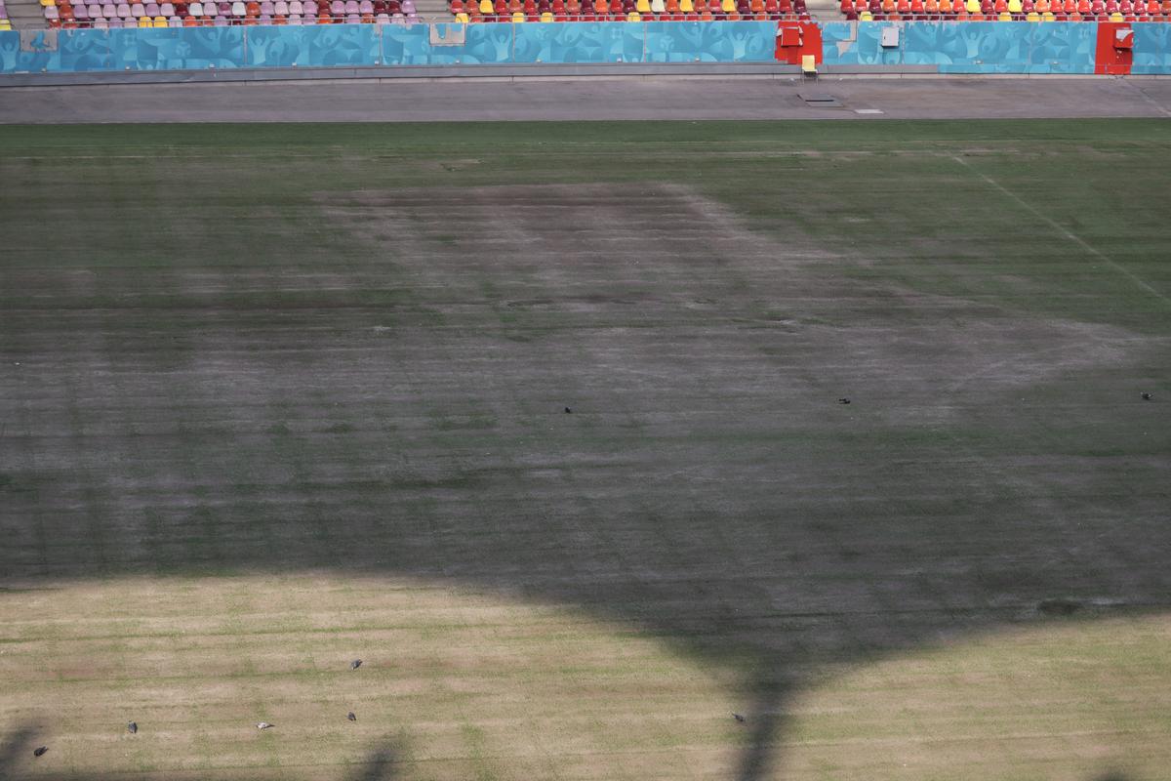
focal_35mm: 105
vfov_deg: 13.0
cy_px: 390
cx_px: 586
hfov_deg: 19.5
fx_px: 3415
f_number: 4
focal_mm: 105
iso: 200
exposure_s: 1/1000
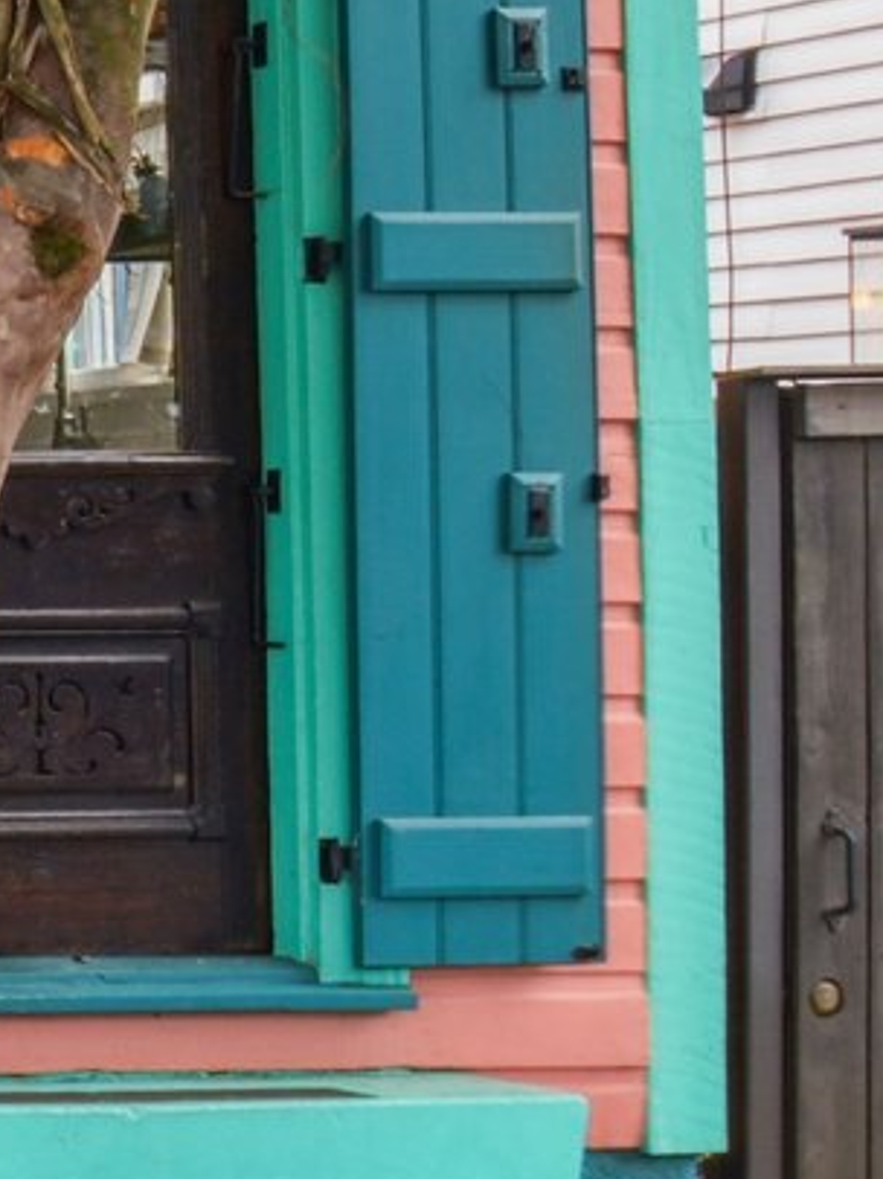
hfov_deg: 10.6
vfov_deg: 20.2
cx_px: -1754
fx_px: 3303
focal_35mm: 97
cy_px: 440
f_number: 11
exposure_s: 1/100
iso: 800
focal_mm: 20
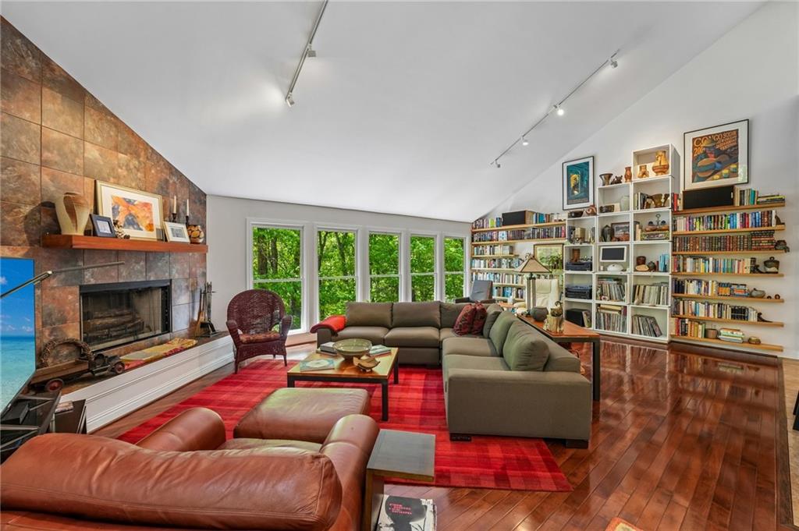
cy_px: 266
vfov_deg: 81.1
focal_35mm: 14
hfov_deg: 104.3
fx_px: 310
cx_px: 400
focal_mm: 14
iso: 320
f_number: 8
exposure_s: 1/10
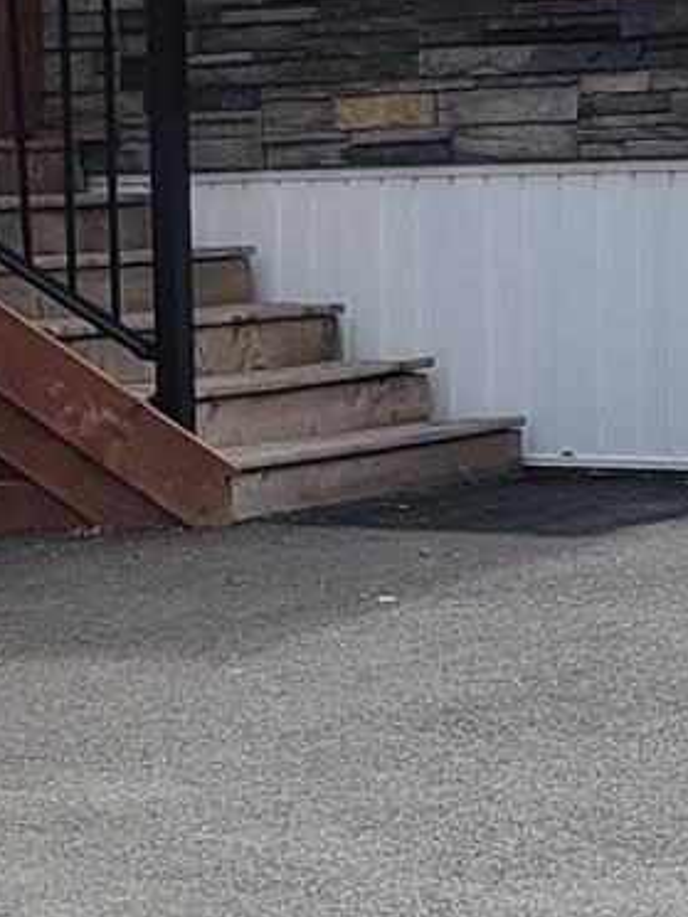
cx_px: -54
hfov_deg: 9.1
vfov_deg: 12.3
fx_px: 4267
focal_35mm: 161
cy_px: 604
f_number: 1.8
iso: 40
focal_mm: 5.4
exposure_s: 1/1879
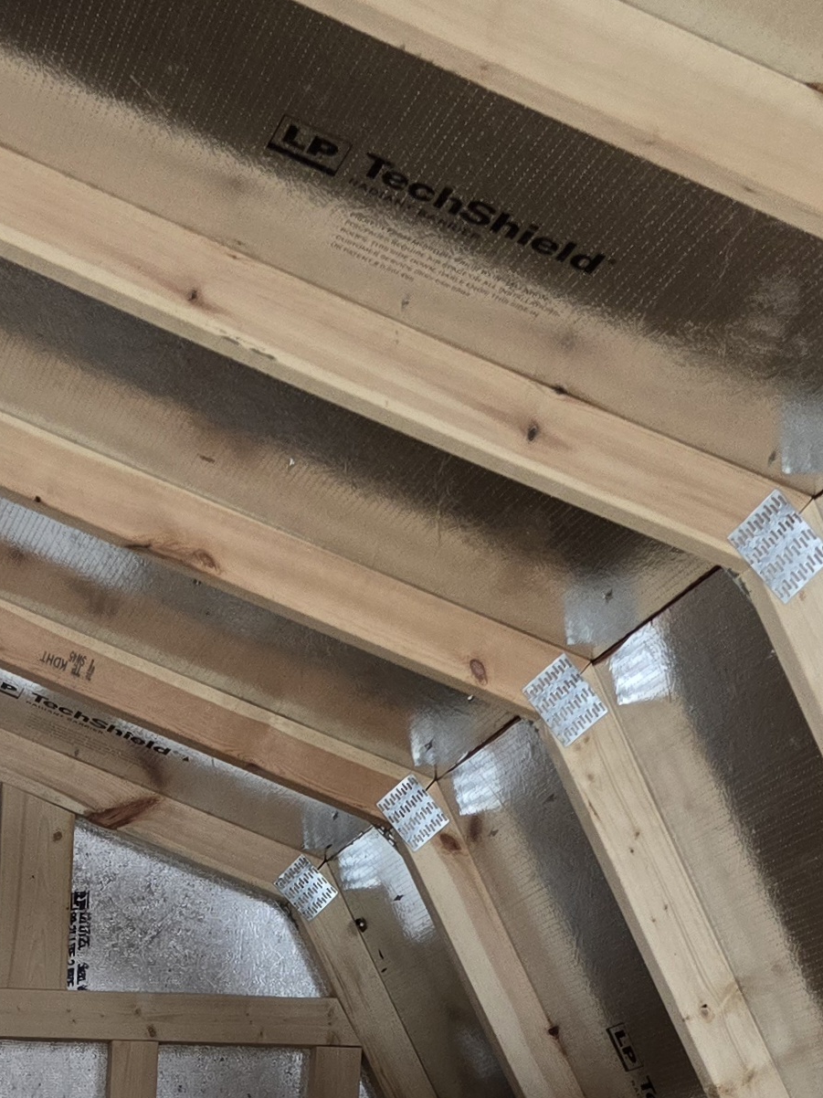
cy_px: 1713
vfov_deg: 21.6
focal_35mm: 73
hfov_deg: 18.7
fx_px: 2315
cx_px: -256
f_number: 1.7
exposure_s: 1/120
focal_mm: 6.3
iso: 250
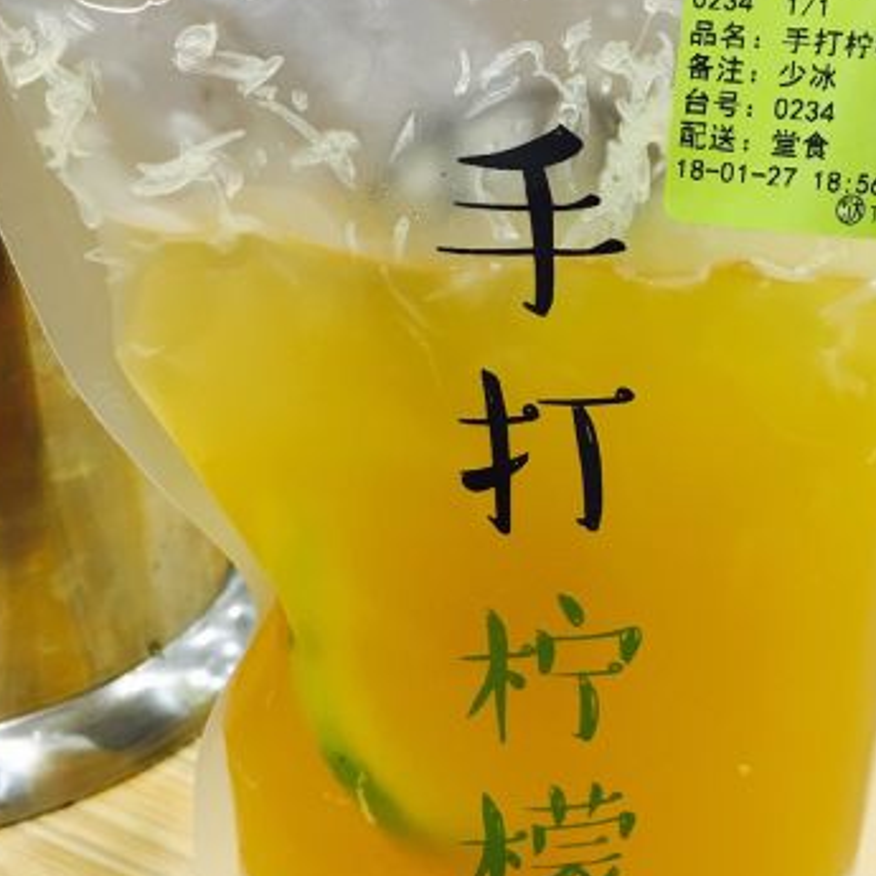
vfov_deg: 32.8
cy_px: 482
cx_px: 588
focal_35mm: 52
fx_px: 1489
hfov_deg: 32.5
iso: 64
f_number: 2.2
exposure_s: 1/17
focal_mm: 4.15
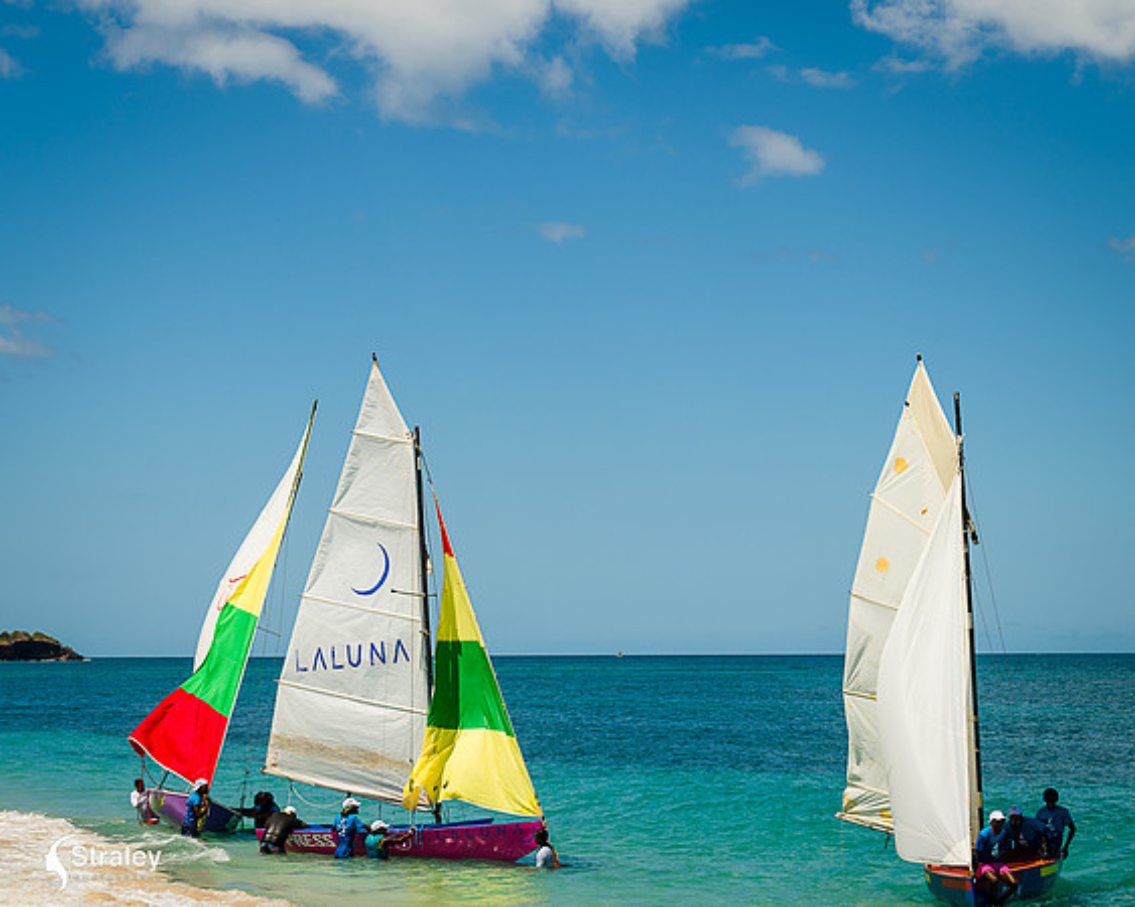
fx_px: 3079
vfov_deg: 16.8
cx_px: 531
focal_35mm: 92
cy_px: 470
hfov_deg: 20.9
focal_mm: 75
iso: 72
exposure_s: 1/320
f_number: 8
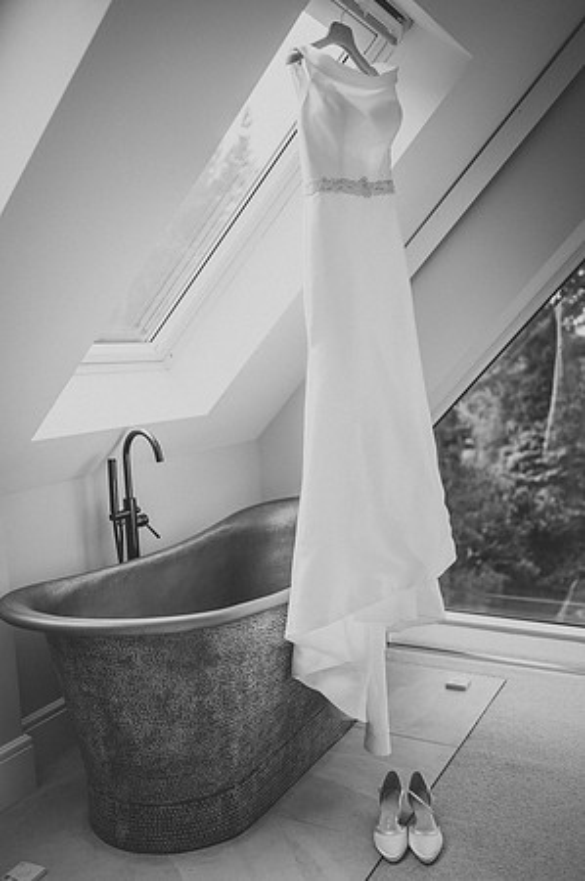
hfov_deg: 37.8
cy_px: 440
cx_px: 292
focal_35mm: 35
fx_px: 855
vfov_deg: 54.5
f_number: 1.8
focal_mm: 35
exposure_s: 1/2500
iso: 100
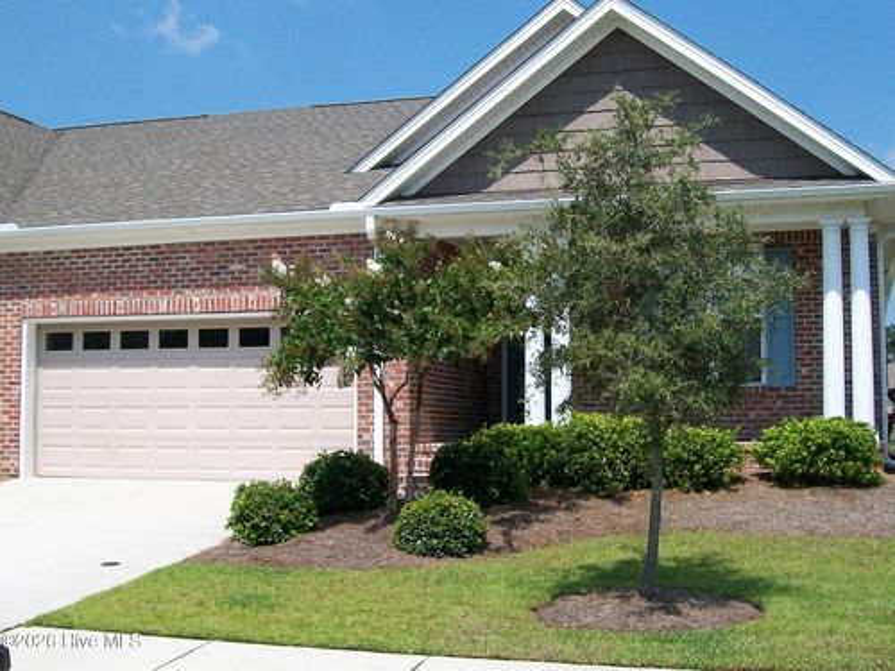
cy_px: 336
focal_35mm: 36
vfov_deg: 39.7
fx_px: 931
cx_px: 448
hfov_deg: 51.4
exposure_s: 1/640
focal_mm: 6
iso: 80
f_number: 4.8
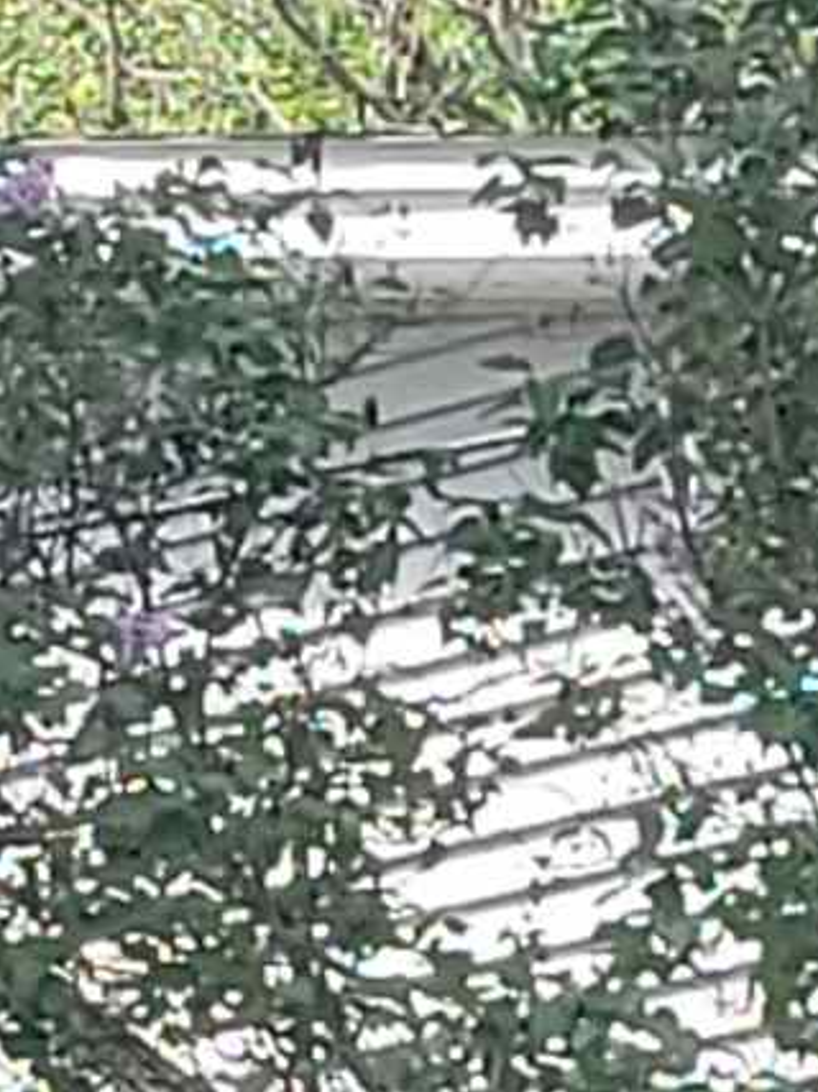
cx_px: -84
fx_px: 5895
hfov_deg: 7.9
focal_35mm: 187
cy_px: 2818
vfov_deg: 9.2
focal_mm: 5.4
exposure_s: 1/539
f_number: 1.8
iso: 40
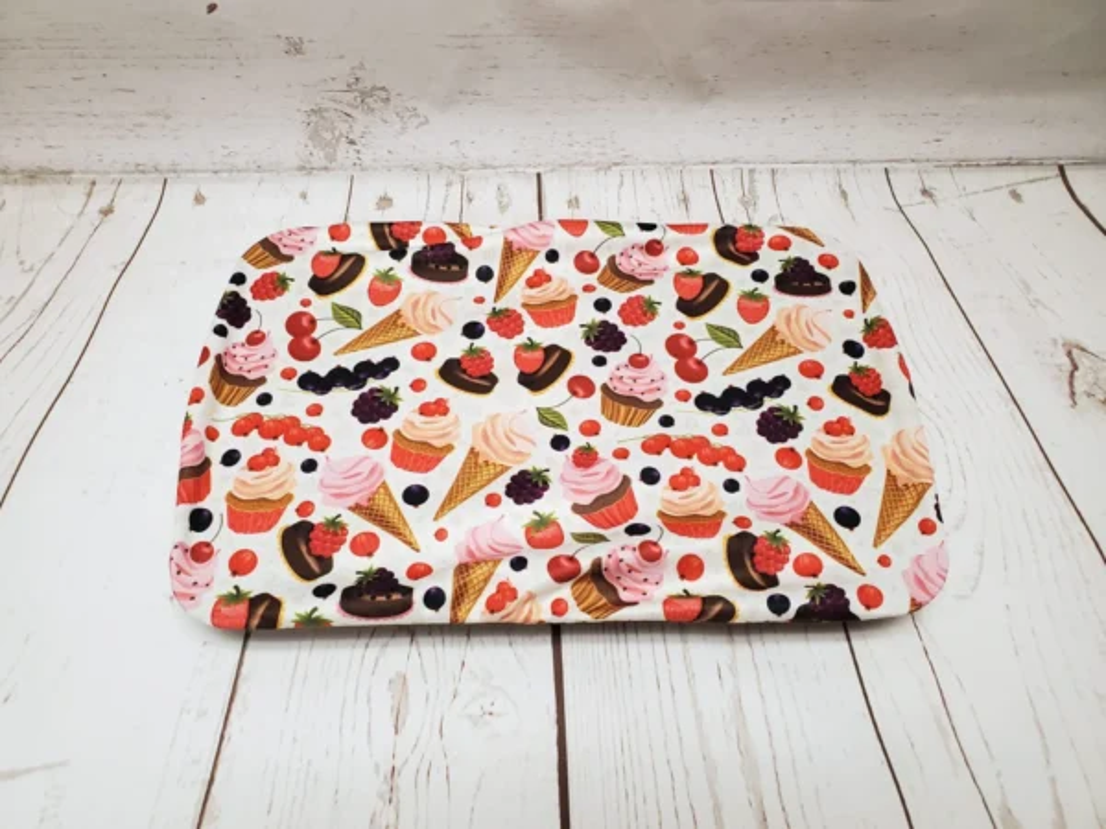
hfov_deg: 67.3
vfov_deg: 53.1
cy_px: 414
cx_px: 553
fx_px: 831
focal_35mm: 26
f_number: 2.4
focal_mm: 4.3
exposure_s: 1/120
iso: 250
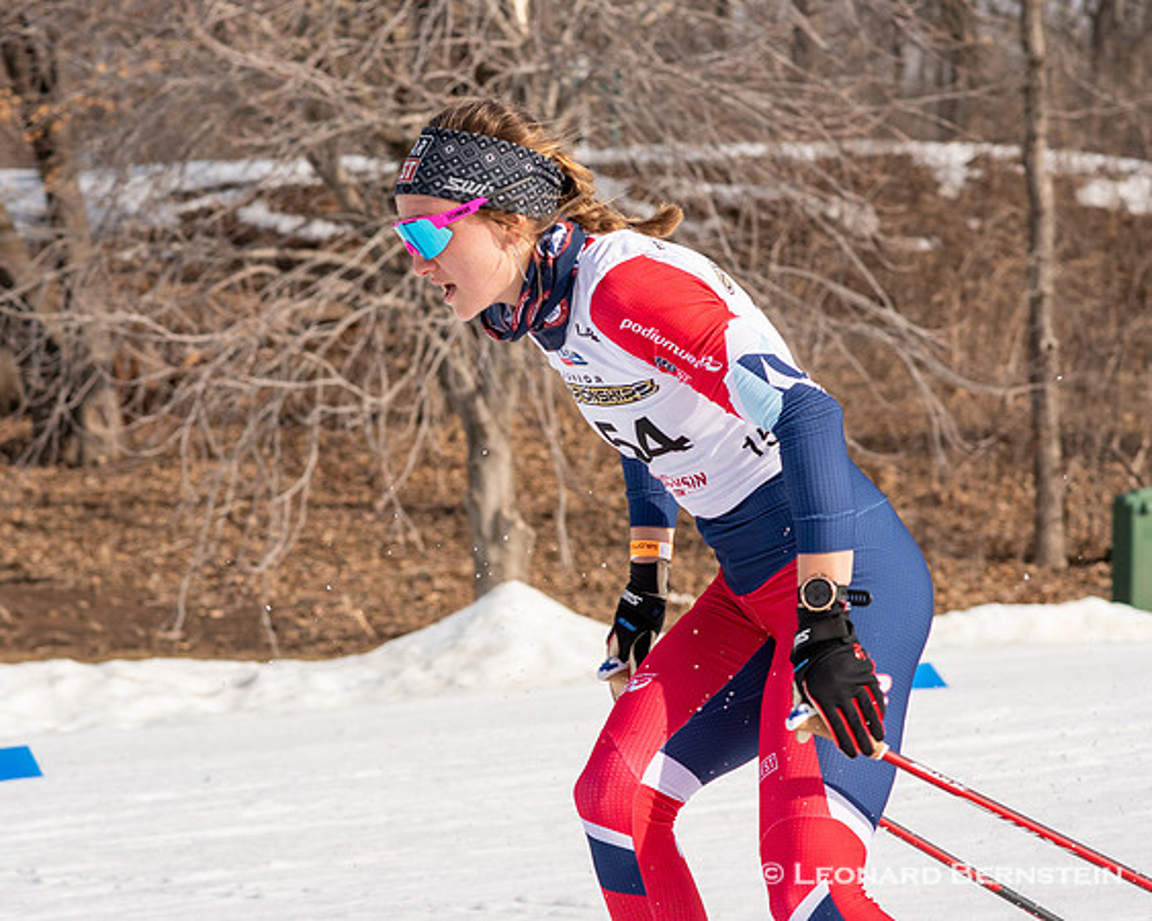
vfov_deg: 10.7
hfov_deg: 13.4
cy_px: 460
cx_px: 486
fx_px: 4894
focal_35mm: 144
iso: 400
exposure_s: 1/2000
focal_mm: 85
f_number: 5.6
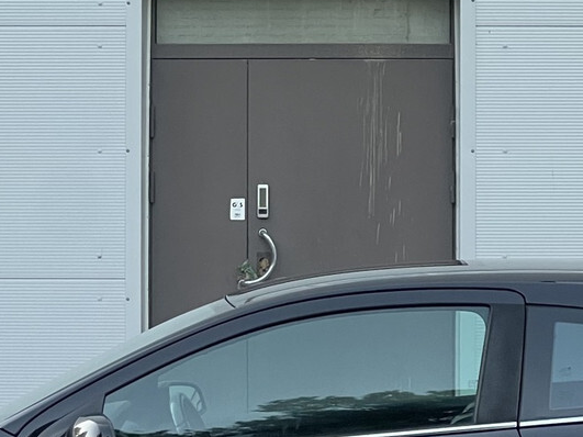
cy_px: 326
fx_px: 3906
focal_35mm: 232
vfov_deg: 6.4
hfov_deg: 8.5
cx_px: 374
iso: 160
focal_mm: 9
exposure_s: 1/99
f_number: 2.8
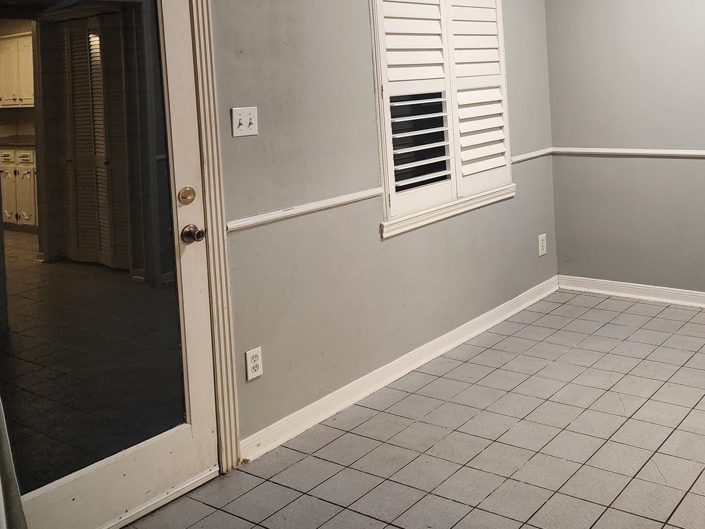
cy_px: 106
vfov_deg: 37.3
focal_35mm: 37
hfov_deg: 47.9
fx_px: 754
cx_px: 543
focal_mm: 6.4
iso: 800
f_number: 1.8
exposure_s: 1/120
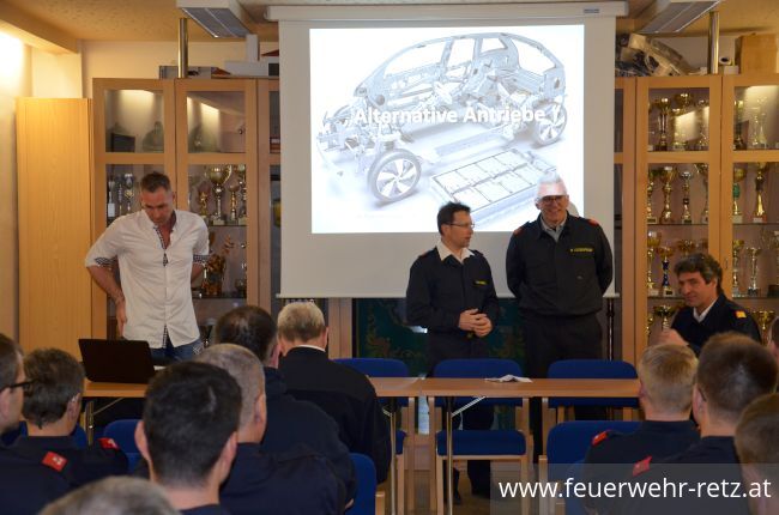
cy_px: 258
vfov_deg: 18.1
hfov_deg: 27.1
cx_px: 390
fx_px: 1619
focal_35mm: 75
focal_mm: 50
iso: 1250
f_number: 5
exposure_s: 1/60
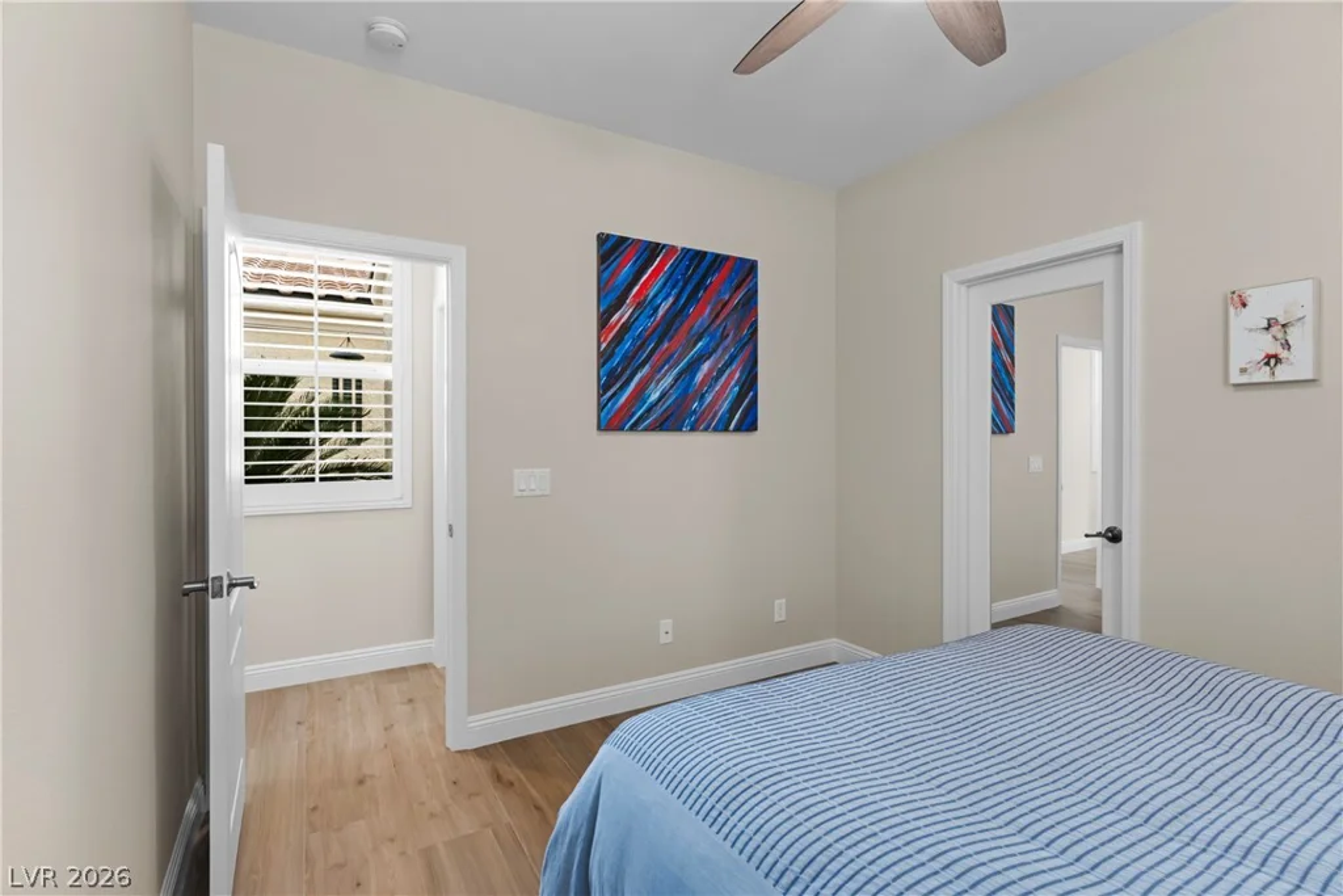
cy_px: 448
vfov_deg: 70.5
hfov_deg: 93.3
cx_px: 672
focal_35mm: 17
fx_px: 634
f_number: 8
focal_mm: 17
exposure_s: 1/3
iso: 250
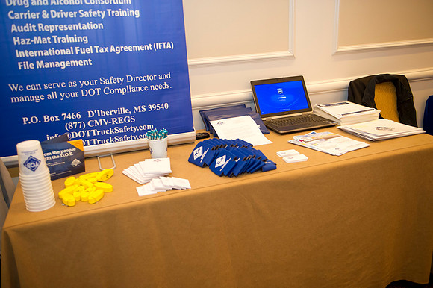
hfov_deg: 58.7
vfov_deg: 41.1
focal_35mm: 32
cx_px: 216
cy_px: 144
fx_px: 385
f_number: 2.8
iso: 1600
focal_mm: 32
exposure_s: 1/60
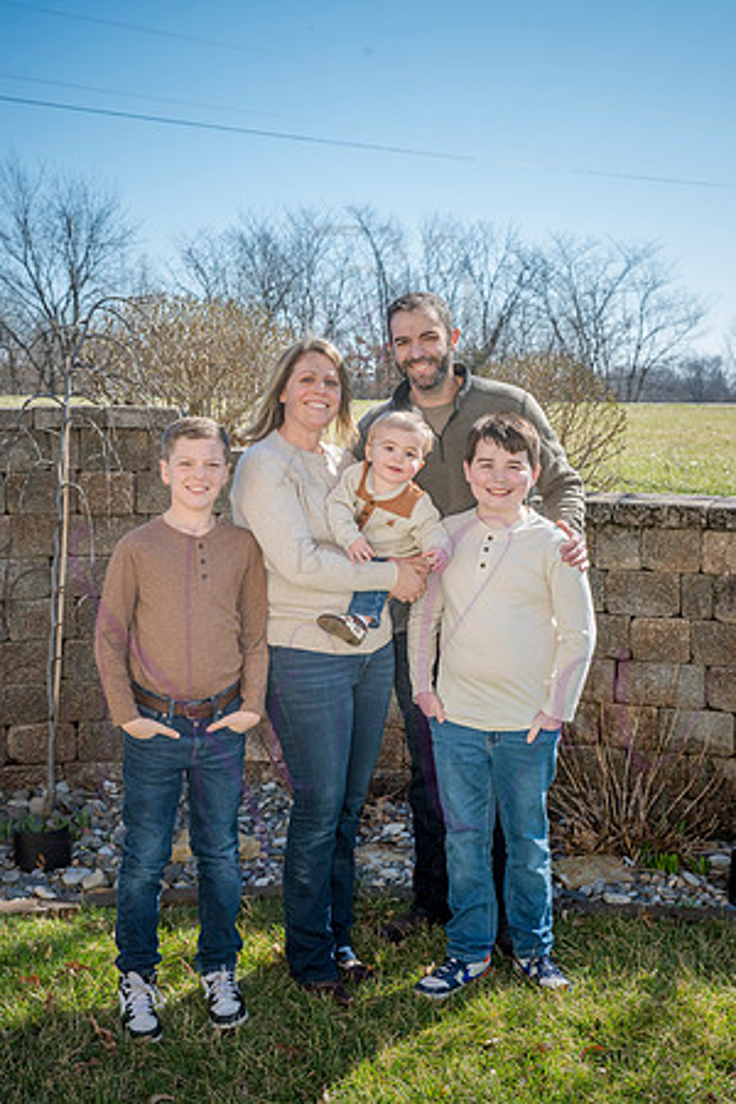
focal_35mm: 48
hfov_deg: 28.1
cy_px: 552
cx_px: 368
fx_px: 1472
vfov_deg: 41.1
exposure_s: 1/640
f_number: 7.1
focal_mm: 48
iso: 400
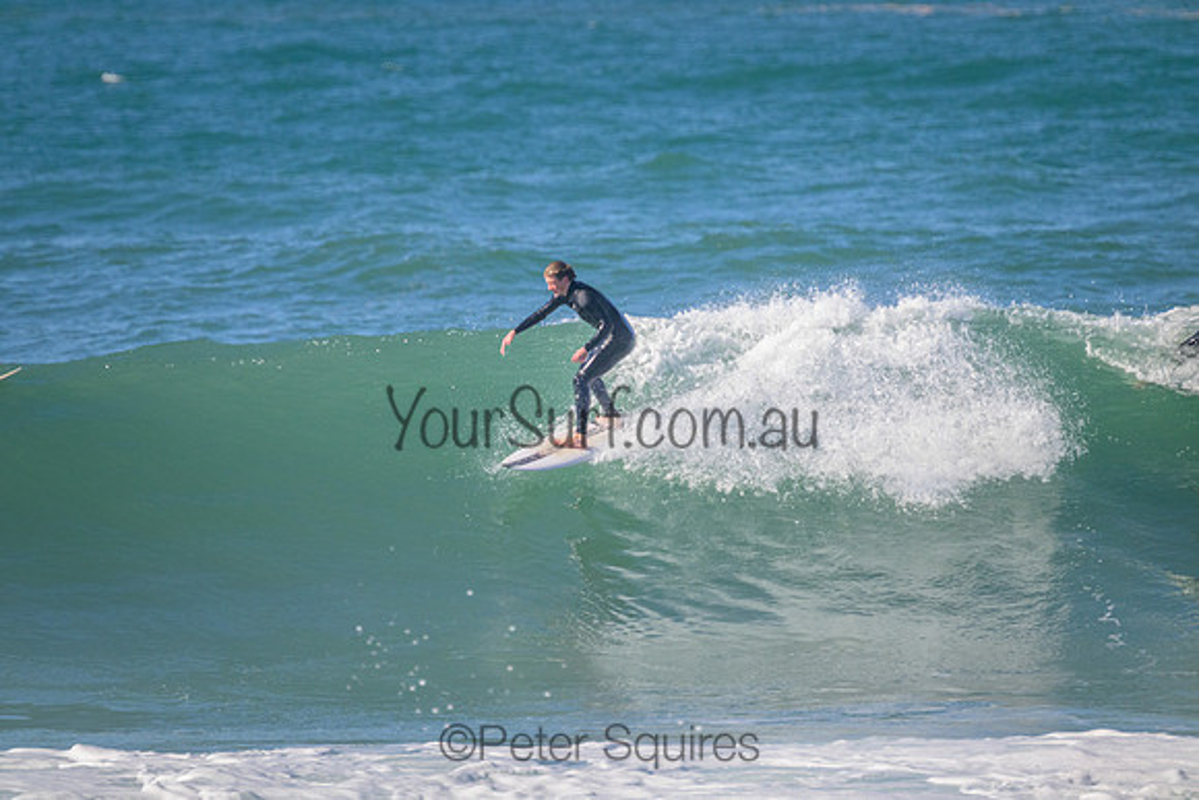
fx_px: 26649
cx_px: 600
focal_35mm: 800
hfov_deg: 2.6
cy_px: 400
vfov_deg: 1.7
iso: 1600
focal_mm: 800
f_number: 11
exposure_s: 1/2000
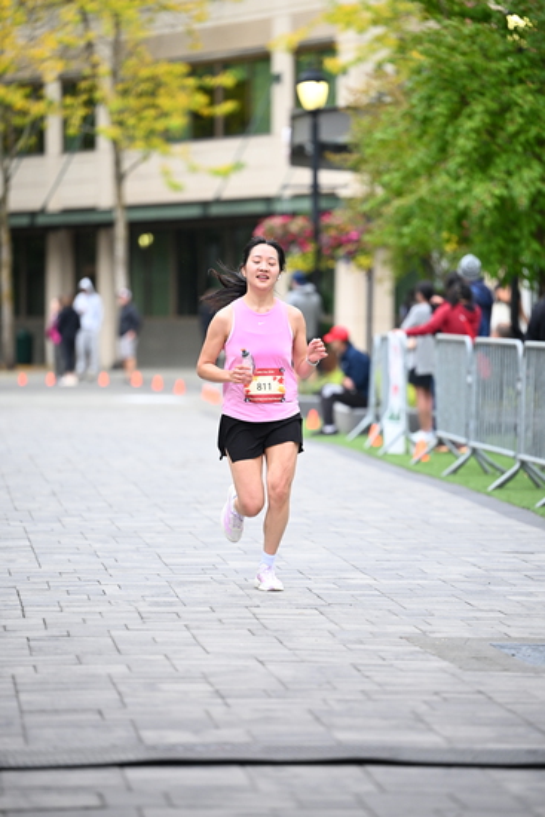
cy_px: 408
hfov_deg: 8.3
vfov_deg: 12.4
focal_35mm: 165
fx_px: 3744
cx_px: 272
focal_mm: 165
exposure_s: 1/1250
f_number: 2.8
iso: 1000
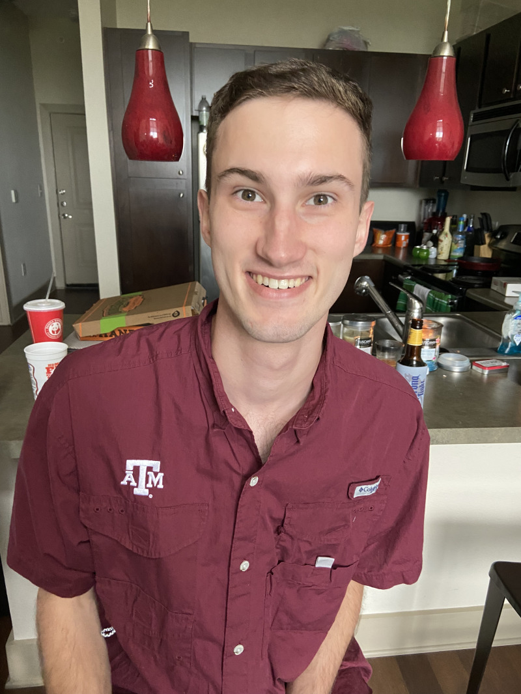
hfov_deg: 53.1
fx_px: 522
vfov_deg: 67.3
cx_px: 260
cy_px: 347
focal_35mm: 26
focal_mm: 4.25
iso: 250
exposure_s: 1/60
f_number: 1.8
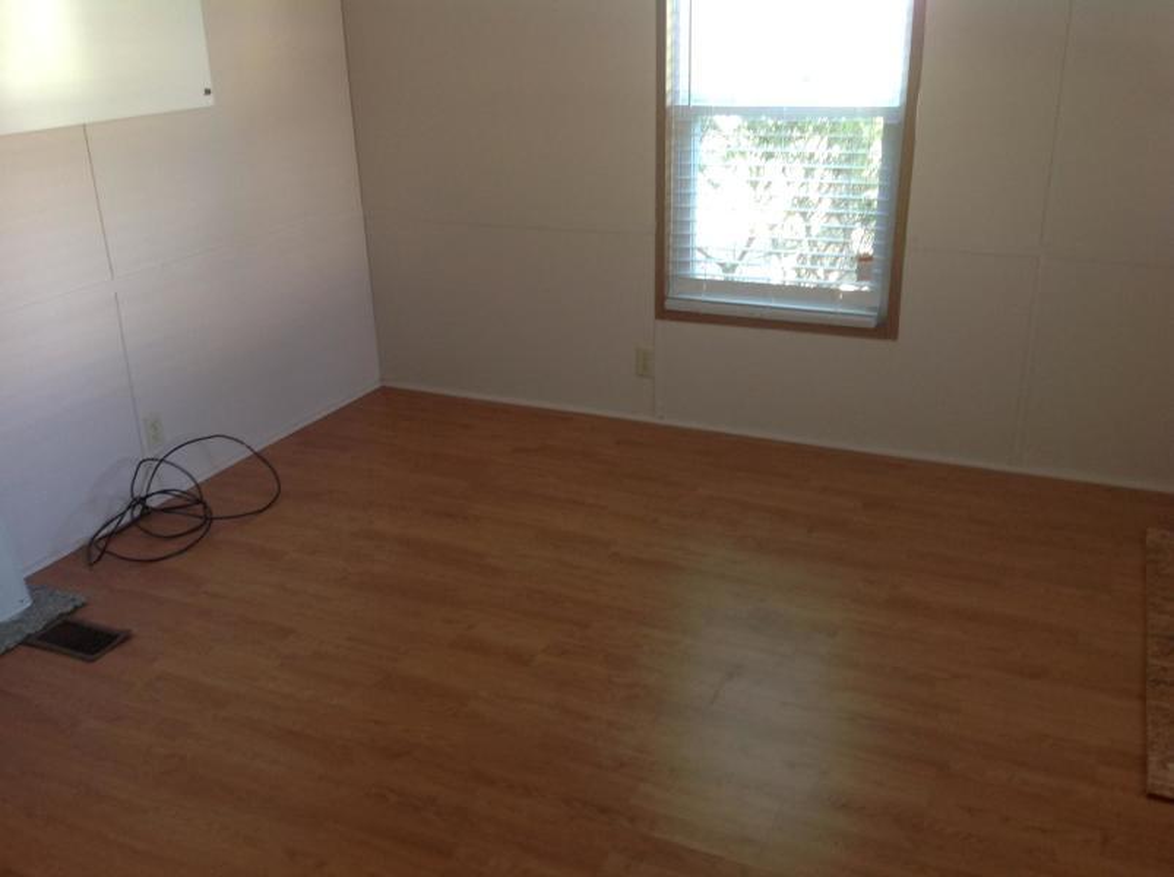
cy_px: 438
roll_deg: +2.1
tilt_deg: -22.9
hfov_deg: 52.7
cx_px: 587
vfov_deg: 40.6
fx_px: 1185
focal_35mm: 35
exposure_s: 1/15
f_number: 2.4
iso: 100
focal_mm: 4.28
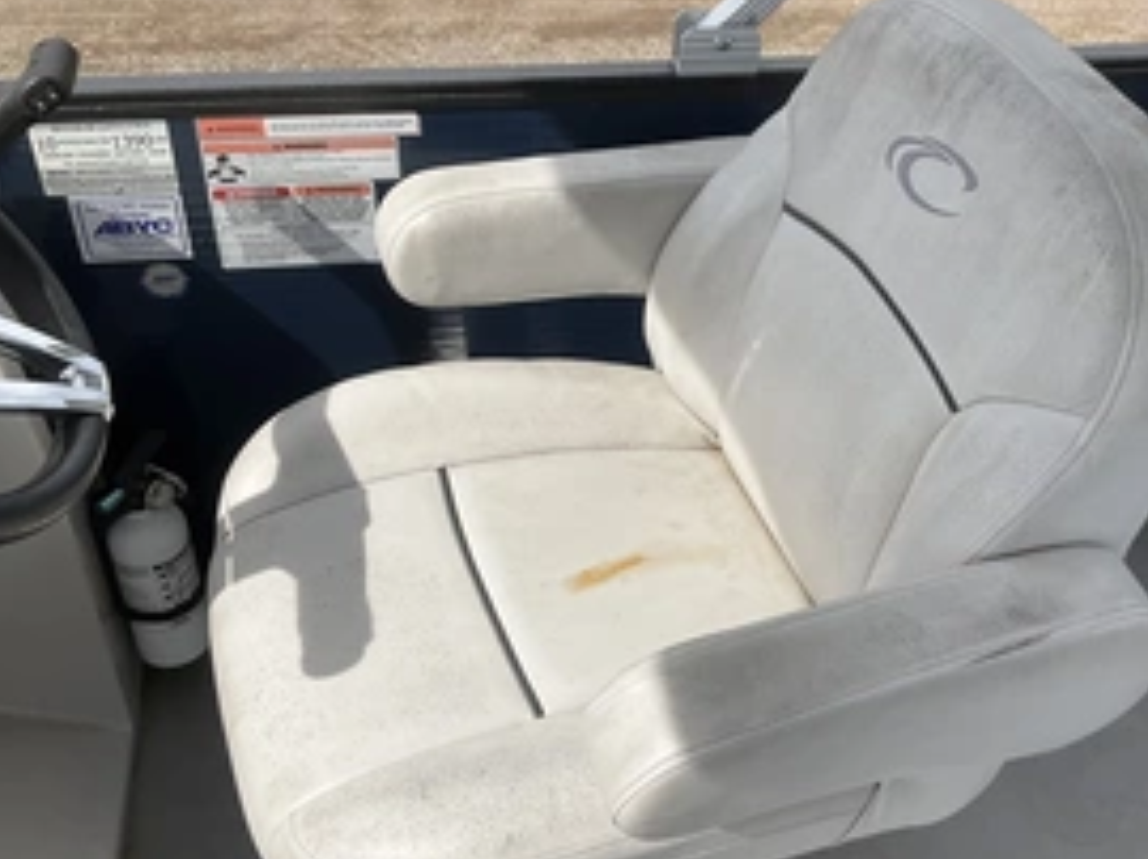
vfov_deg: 33.5
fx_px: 1425
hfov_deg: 43.6
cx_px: 710
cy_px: 434
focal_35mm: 43
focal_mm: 3
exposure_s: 1/1577
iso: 25
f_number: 1.8
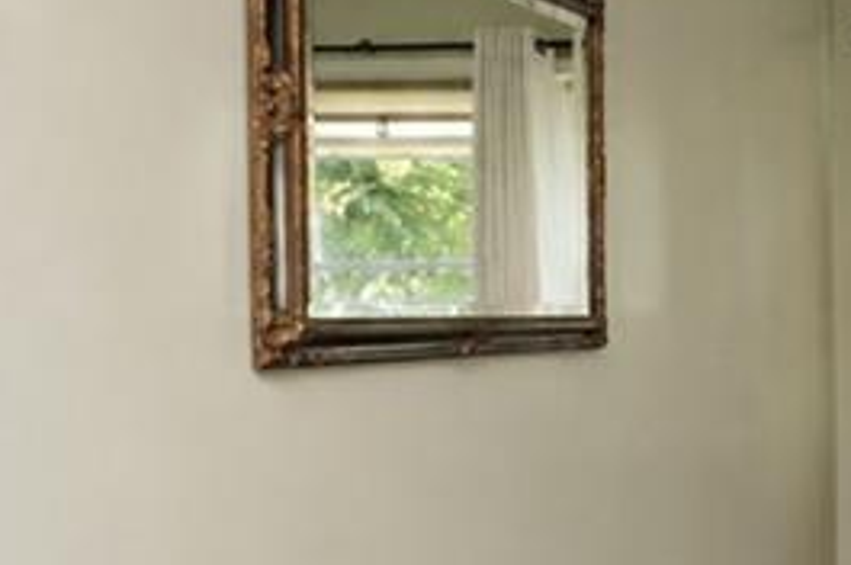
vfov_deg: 23.3
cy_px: 334
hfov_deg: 24.5
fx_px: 1369
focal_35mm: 58
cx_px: 1352
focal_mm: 10
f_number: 8
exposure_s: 1/60
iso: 2000
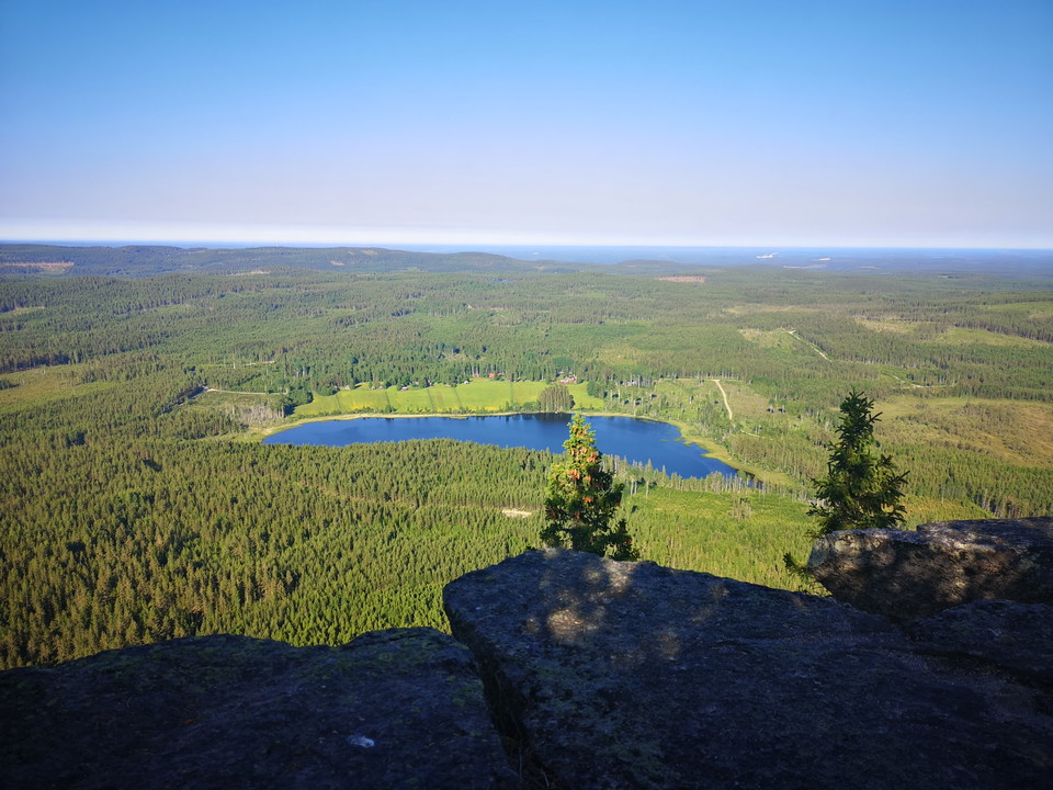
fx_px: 821
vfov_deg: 51.4
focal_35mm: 27
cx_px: 526
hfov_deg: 65.3
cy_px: 395
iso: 50
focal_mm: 3.95
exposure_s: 1/1209
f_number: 1.8
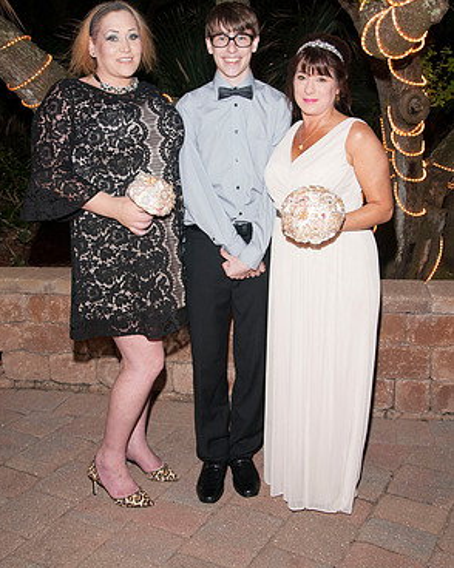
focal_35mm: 43
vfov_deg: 42.8
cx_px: 225
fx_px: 723
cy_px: 236
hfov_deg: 34.9
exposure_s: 1/30
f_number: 5.6
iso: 400
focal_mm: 25
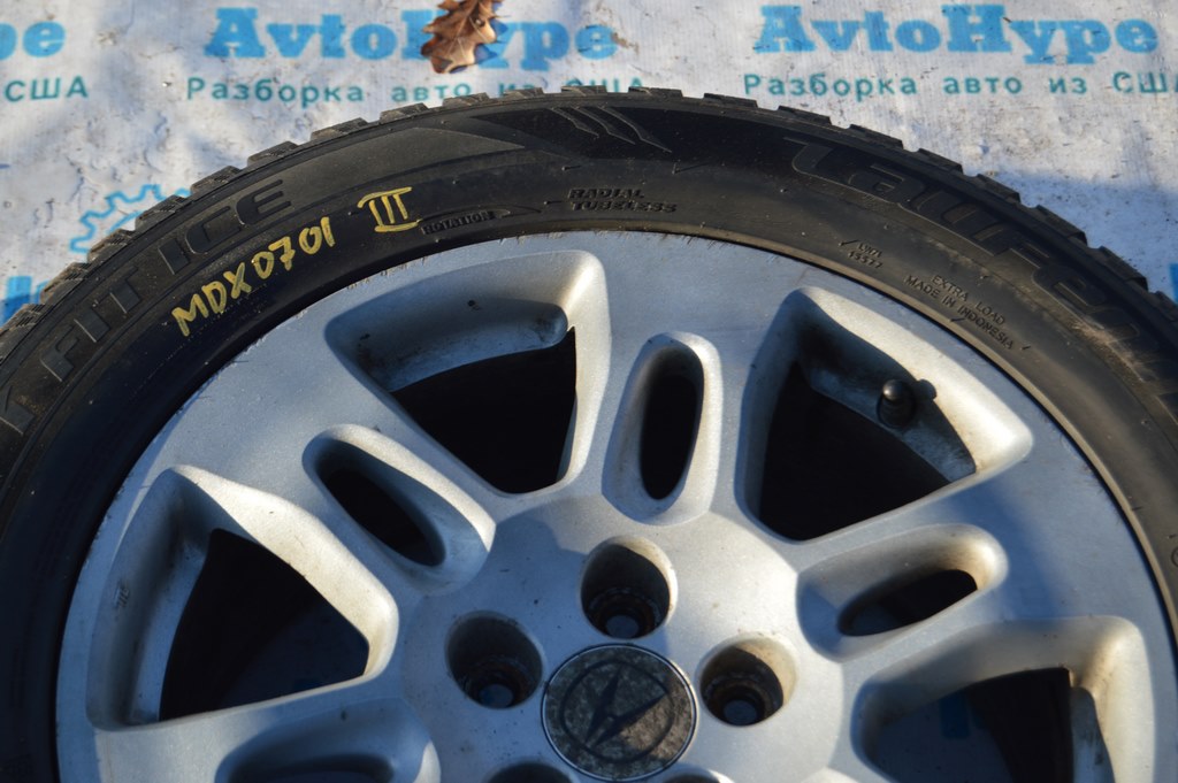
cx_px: 589
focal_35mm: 82
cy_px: 392
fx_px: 2697
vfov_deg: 16.5
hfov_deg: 24.6
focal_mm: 55
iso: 100
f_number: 6.3
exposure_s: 1/160
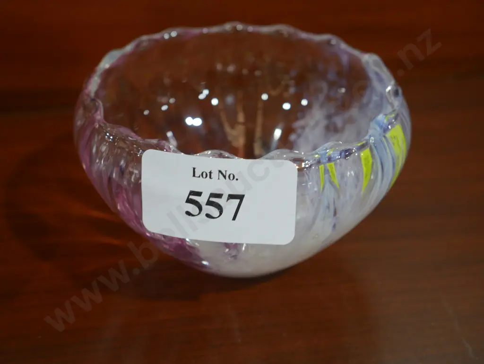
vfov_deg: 22.3
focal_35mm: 66
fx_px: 923
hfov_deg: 29.4
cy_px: 182
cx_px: 242
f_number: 5.4
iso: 800
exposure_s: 1/80
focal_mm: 33
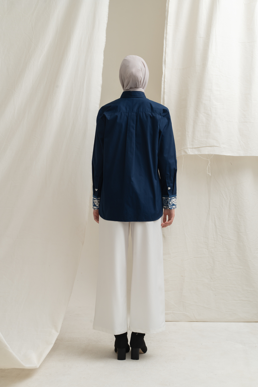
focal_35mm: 45
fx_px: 484
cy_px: 194
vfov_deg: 43.6
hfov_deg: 29.9
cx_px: 129
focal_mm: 45
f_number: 11
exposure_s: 1/160
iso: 100
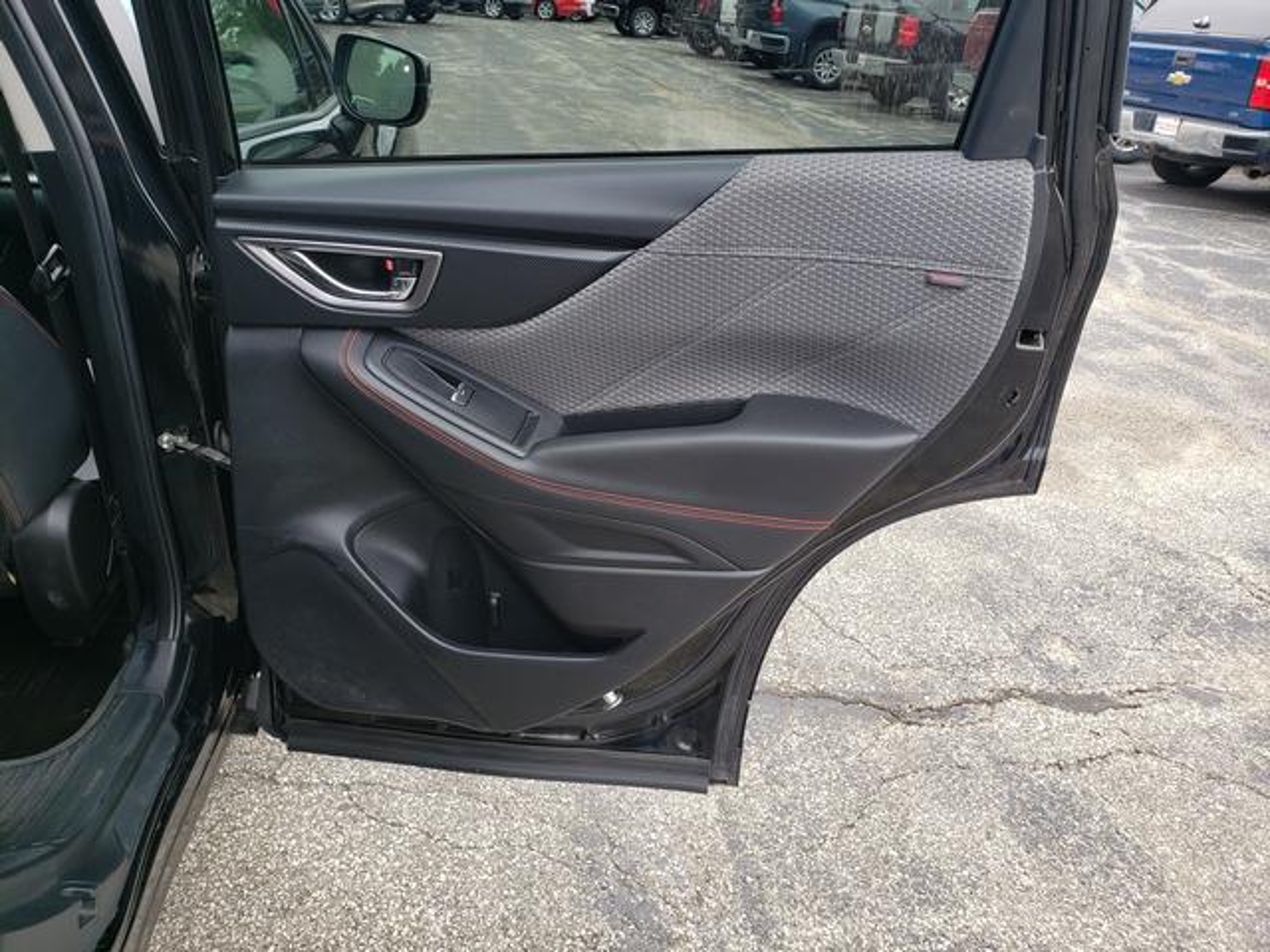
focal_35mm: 26
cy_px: 476
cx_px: 635
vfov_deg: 53.1
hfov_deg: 67.3
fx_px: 954
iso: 50
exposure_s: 1/127
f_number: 2.4
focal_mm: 4.3
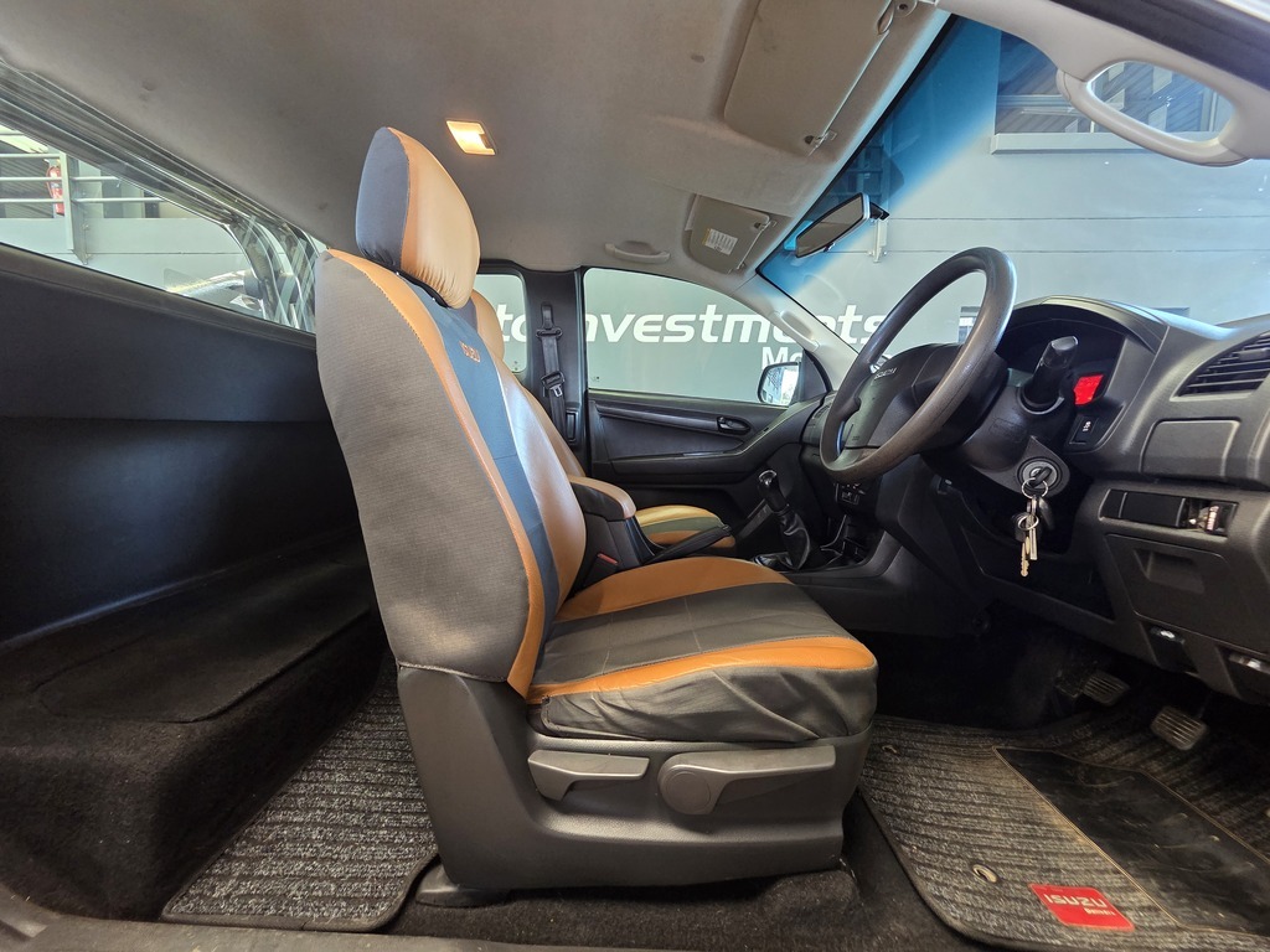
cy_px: 476
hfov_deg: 106.2
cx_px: 635
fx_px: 477
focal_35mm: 13
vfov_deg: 89.9
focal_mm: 2.2
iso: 400
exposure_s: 1/50
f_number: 2.2
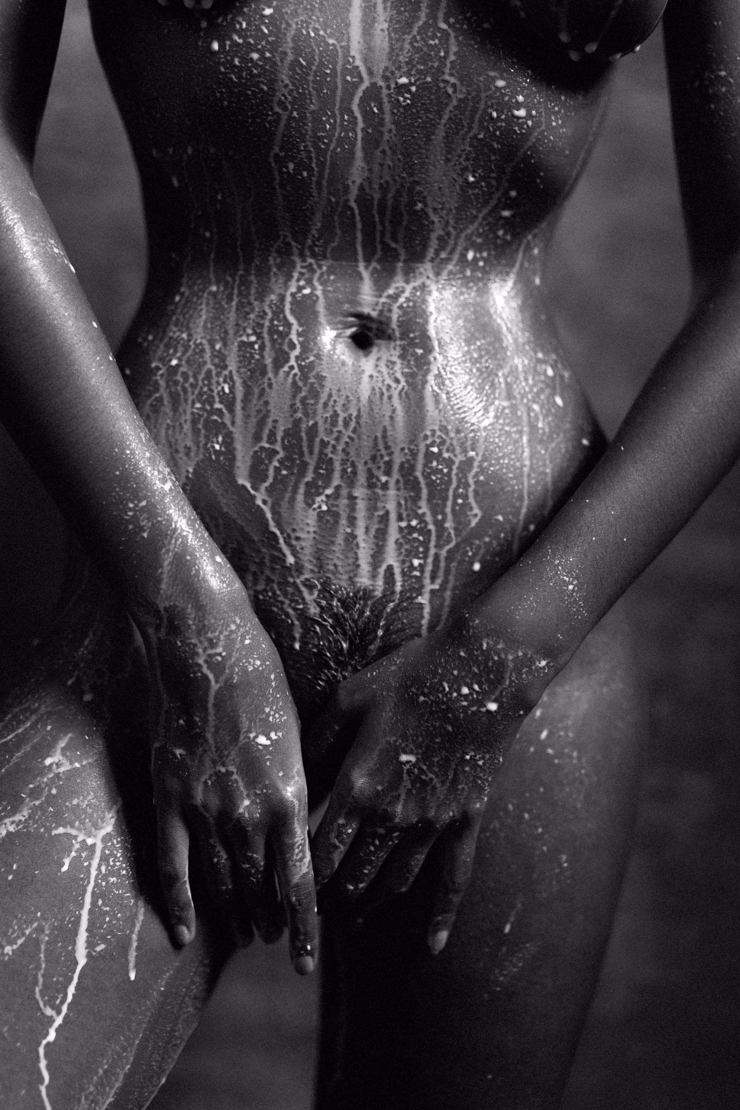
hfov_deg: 37.9
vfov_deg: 54.4
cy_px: 555
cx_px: 370
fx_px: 1079
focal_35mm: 35
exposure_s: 1/125
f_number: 1.6
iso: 800
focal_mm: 35
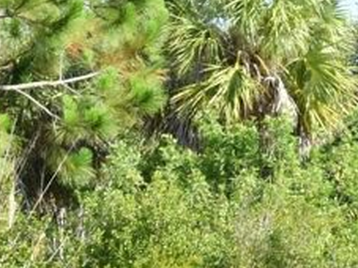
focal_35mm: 226
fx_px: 2336
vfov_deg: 6.4
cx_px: 260
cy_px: 482
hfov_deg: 8.8
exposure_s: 1/250
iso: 200
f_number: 6.3
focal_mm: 26
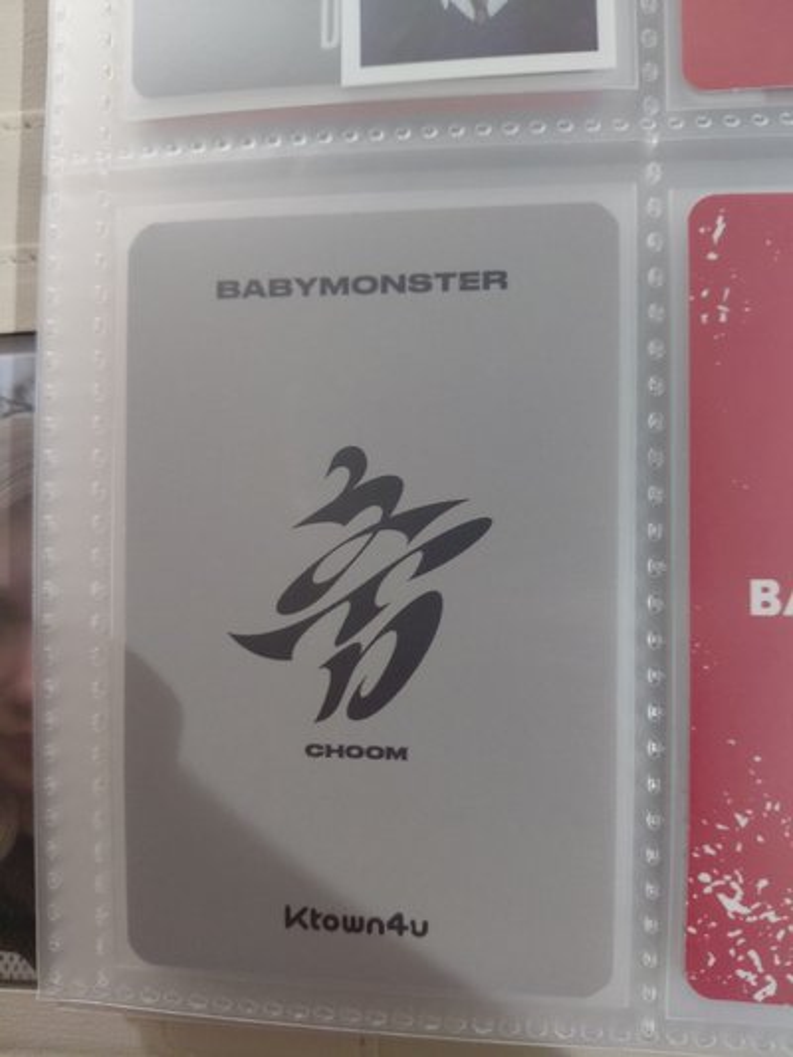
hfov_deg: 54.9
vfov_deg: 69.4
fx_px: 763
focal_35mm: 25
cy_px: 528
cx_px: 396
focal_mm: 4.69
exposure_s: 1/50.1
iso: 400
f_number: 1.8
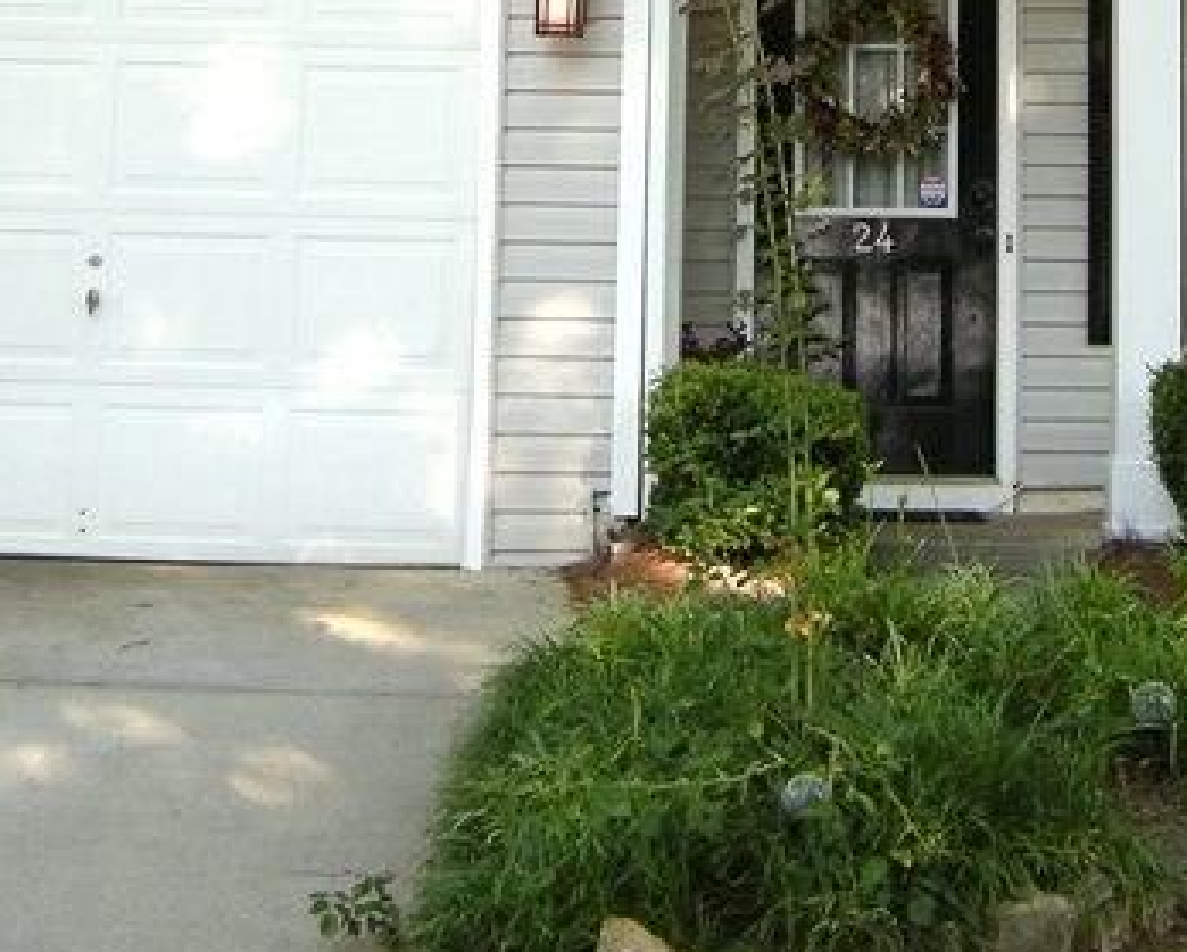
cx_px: 808
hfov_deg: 21.4
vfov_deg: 16.5
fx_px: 3129
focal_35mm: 89
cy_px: -229
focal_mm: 5.3
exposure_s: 1/210
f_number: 2.9
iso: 91
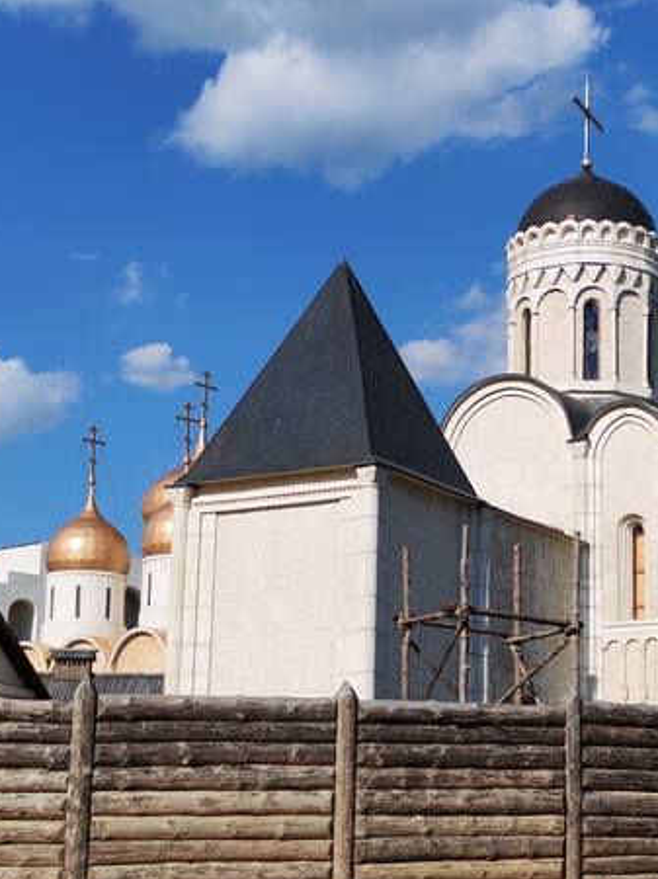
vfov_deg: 27.7
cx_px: 517
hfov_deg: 20.8
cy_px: 527
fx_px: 1776
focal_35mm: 70
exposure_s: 1/1000
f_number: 1.9
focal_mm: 6.12
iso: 50
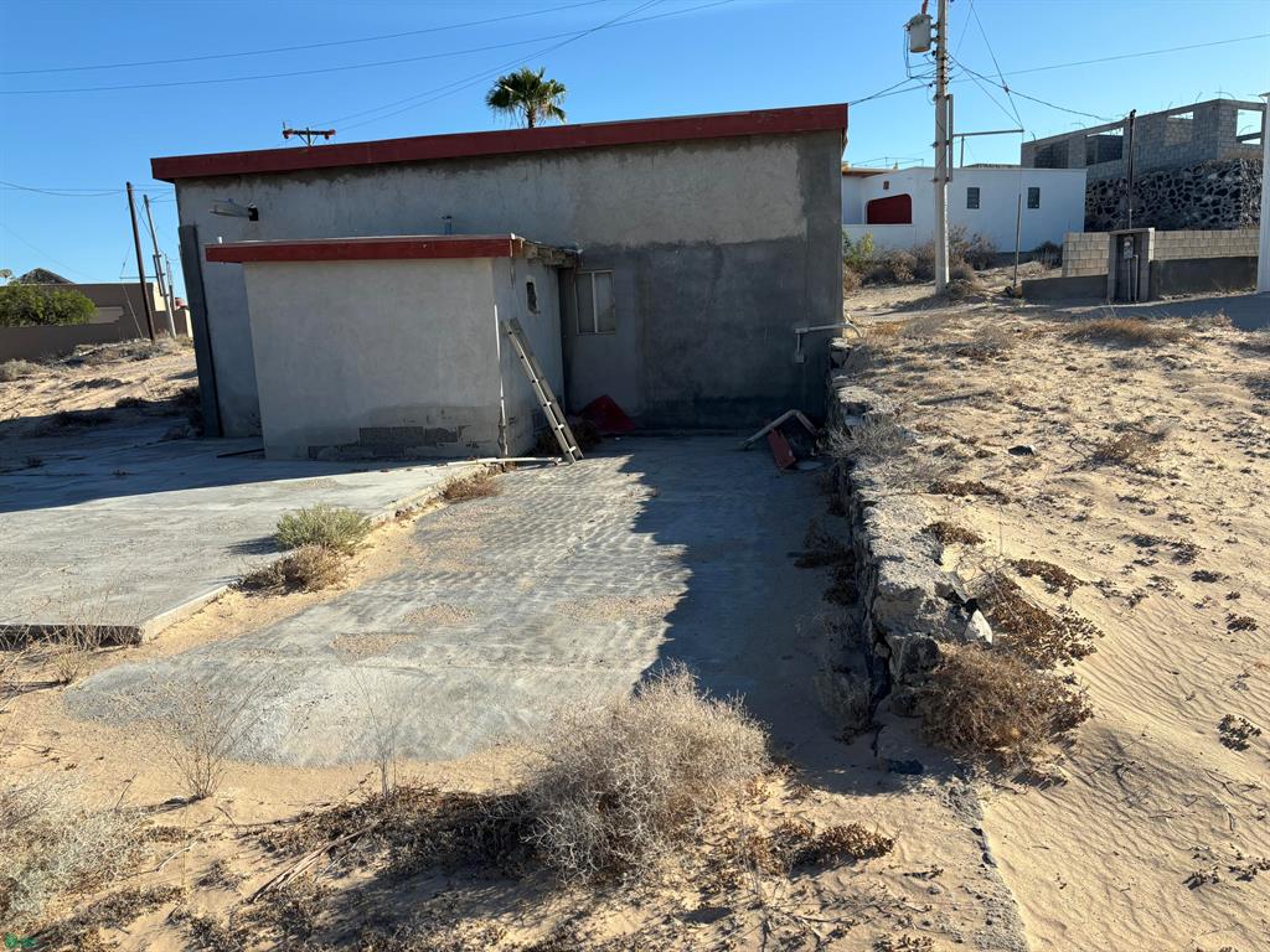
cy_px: 476
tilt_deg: -9.3
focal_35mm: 26
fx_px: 954
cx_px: 635
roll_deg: +2.6
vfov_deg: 53.1
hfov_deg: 67.3
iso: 50
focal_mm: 5.96
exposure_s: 1/2710
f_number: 1.6
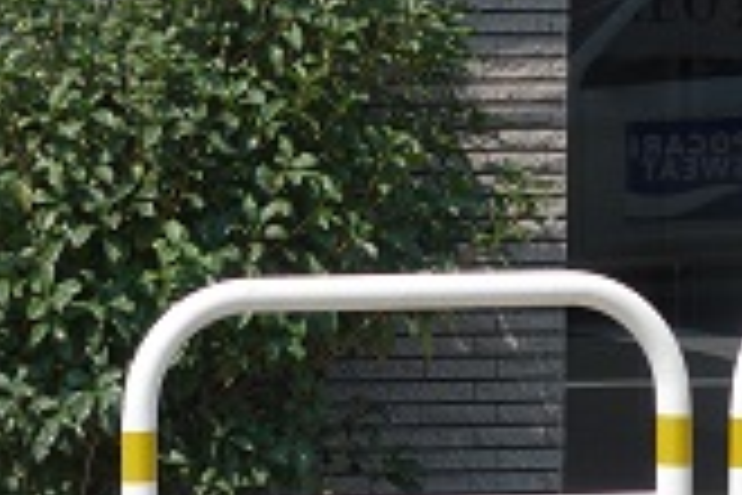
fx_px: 6842
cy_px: -7
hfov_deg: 6.2
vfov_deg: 4.1
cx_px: 180
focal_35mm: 332
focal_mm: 37.1
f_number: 5.6
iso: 125
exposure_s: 1/400
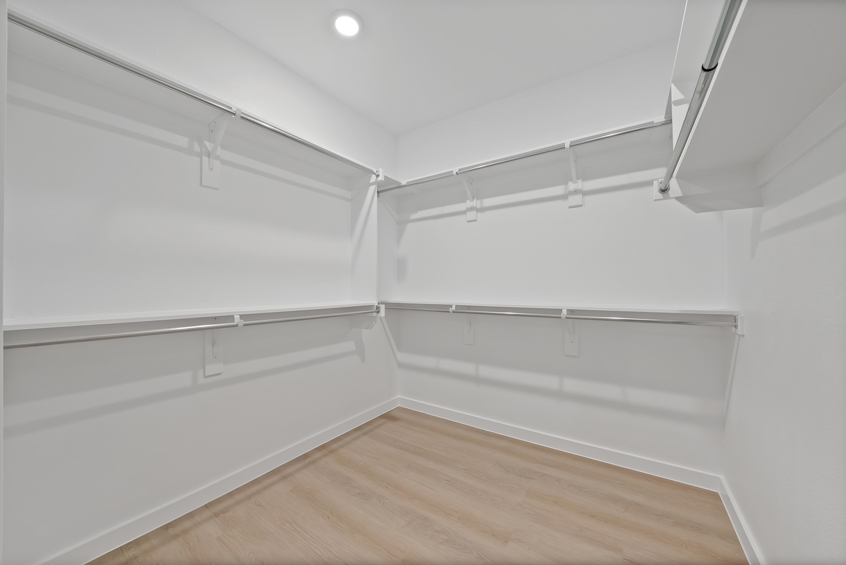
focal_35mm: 12
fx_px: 282
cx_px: 423
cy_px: 282
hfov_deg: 112.6
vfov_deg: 90.1
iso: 640
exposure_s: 1/2
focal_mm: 12
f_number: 9
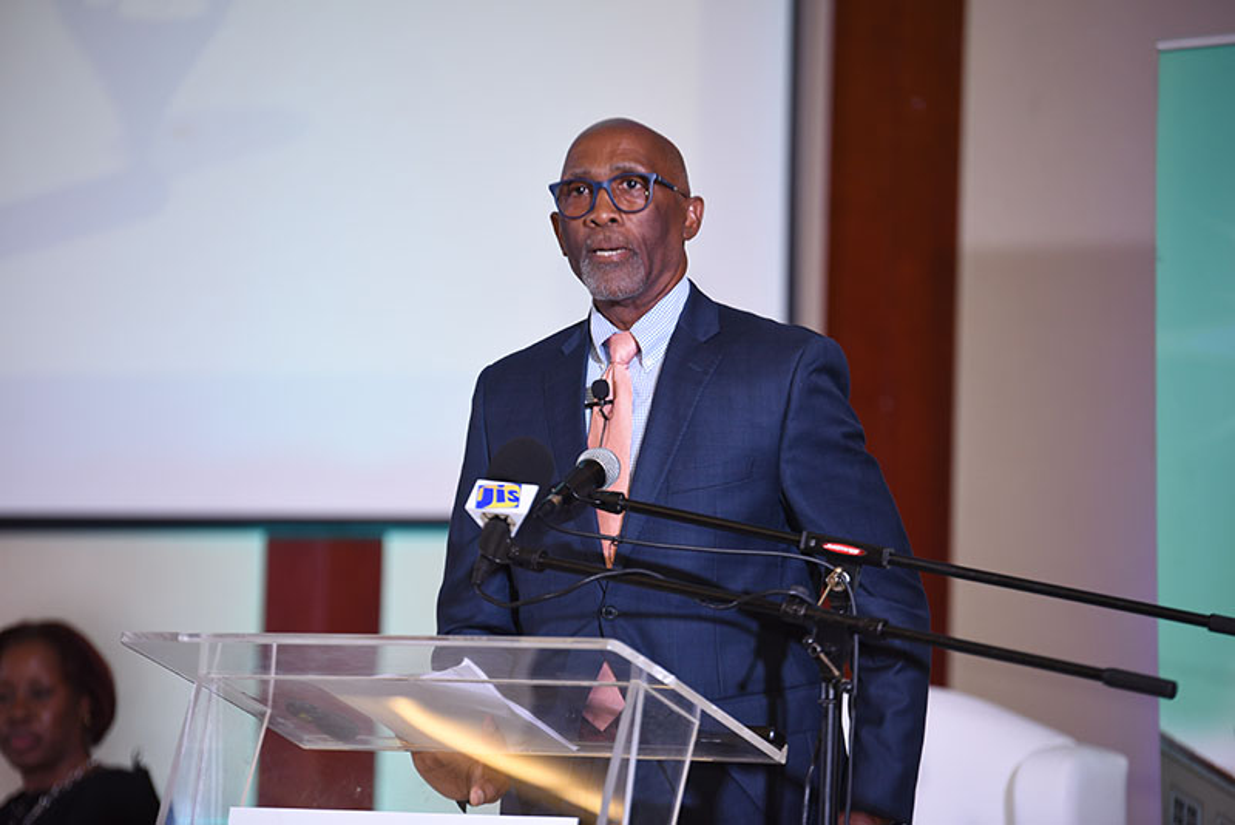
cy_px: 412
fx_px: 5834
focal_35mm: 170
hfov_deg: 12.1
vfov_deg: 8.1
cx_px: 618
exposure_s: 1/125
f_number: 2.8
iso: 1000
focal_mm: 170
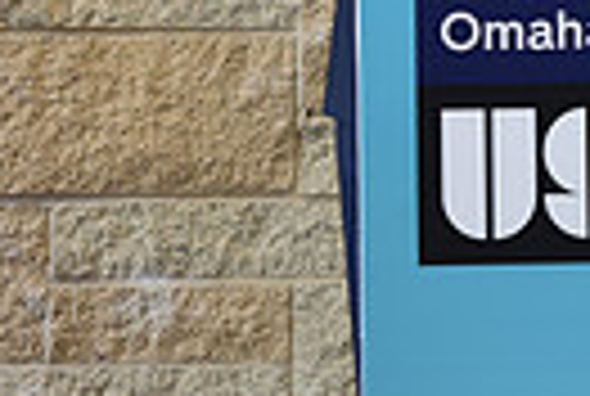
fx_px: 5076
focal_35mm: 309
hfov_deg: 6.6
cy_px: -430
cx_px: 455
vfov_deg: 4.4
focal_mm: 70
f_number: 2.8
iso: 400
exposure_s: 1/60
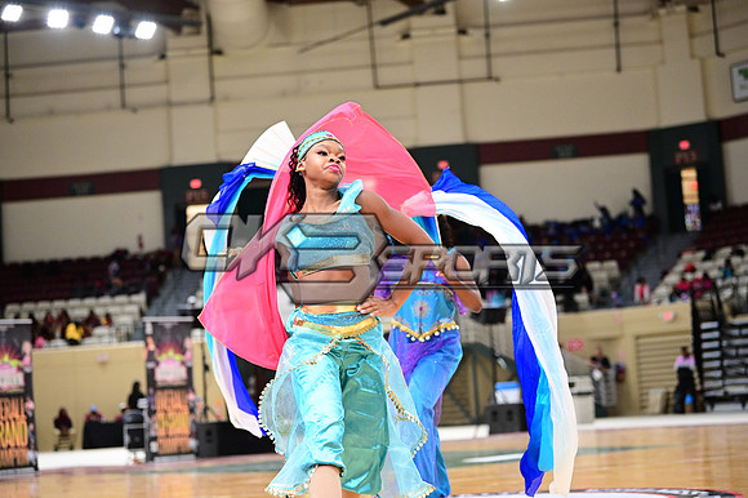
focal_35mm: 70
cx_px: 374
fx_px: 1454
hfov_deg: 28.9
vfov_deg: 19.4
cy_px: 249
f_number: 3.2
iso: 6400
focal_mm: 70
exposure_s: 1/1000
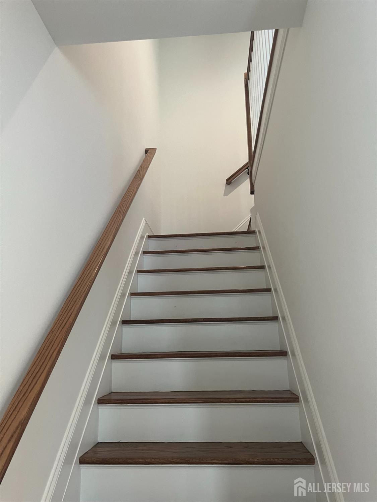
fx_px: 378
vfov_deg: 67.3
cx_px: 188
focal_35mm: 26
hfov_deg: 53.1
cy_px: 251
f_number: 1.6
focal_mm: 5.1
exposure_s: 1/60
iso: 200
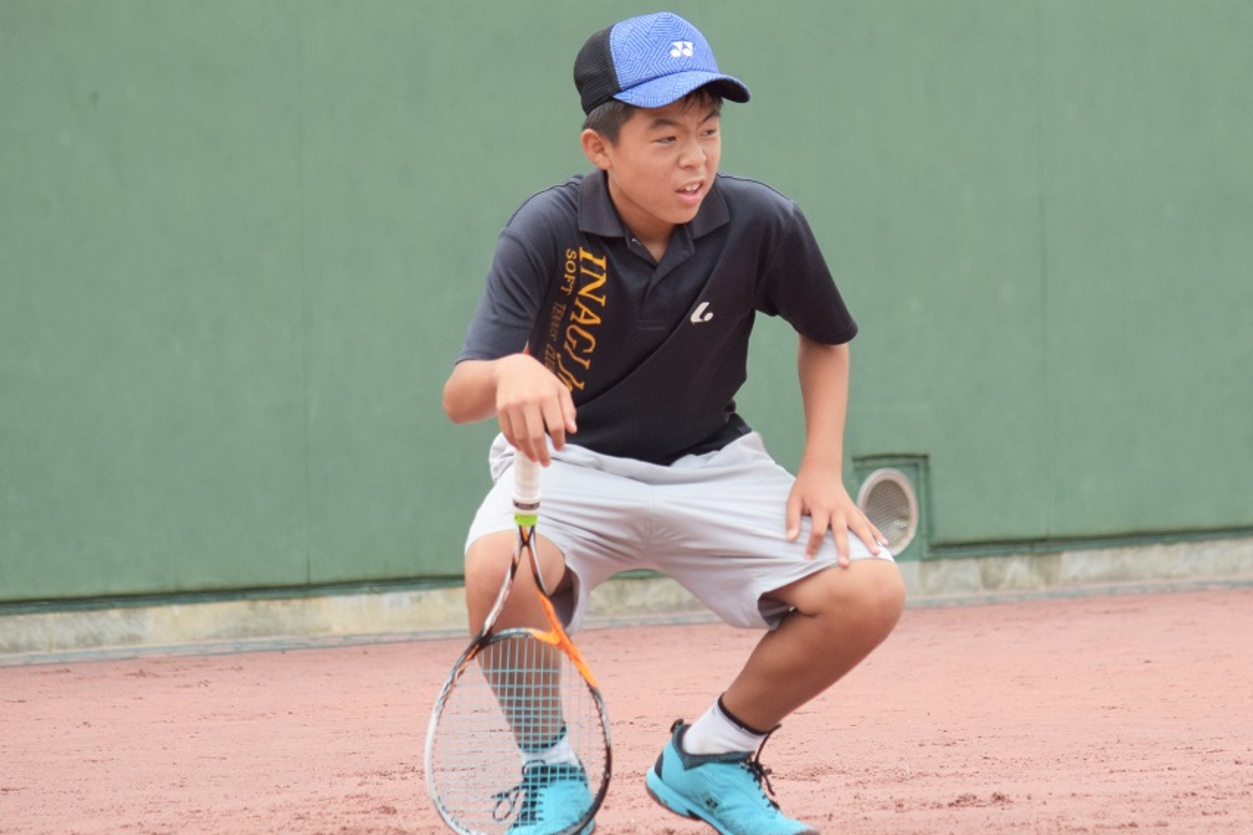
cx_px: 657
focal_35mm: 264
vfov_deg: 5.2
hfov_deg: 7.8
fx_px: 9188
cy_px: 435
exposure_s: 1/1600
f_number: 4.8
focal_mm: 150
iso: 640
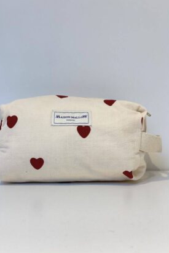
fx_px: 394
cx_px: 79
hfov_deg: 24.2
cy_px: 130
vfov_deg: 35.6
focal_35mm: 56
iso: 100
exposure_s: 1/100
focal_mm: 6
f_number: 2
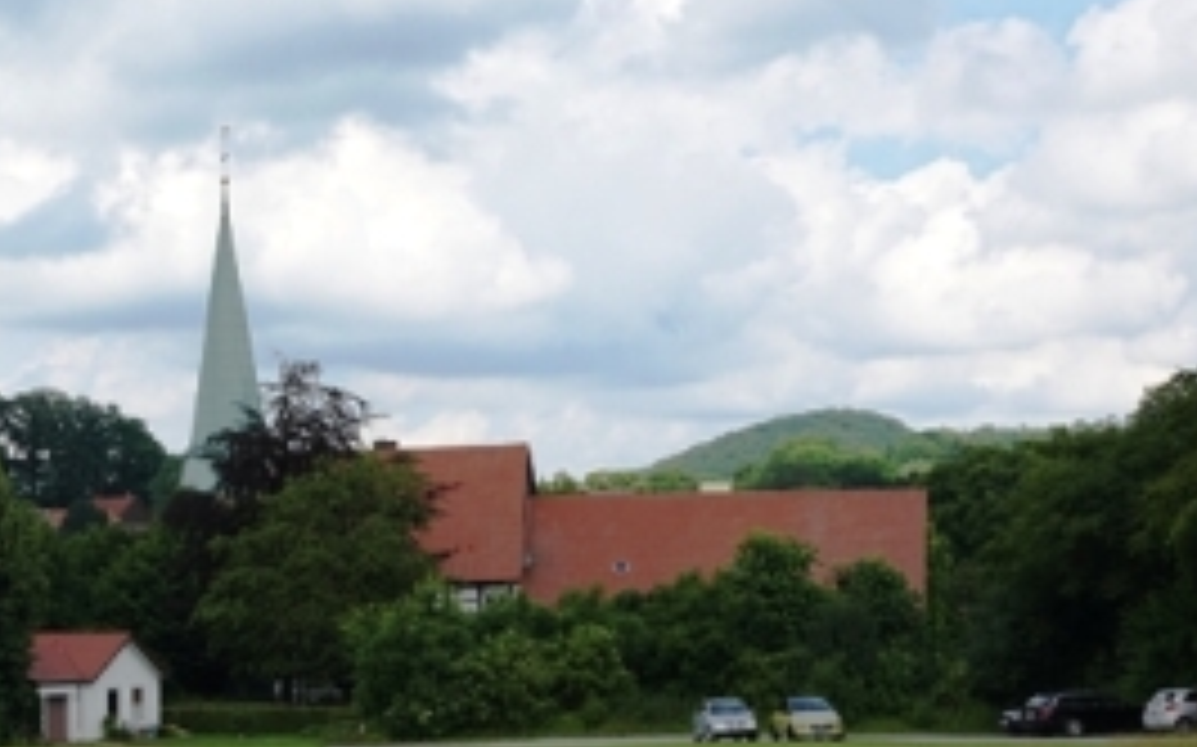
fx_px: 2641
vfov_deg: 16.1
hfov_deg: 25.0
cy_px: 486
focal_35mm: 81
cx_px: 214
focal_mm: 17.55
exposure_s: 1/200
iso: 100
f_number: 8
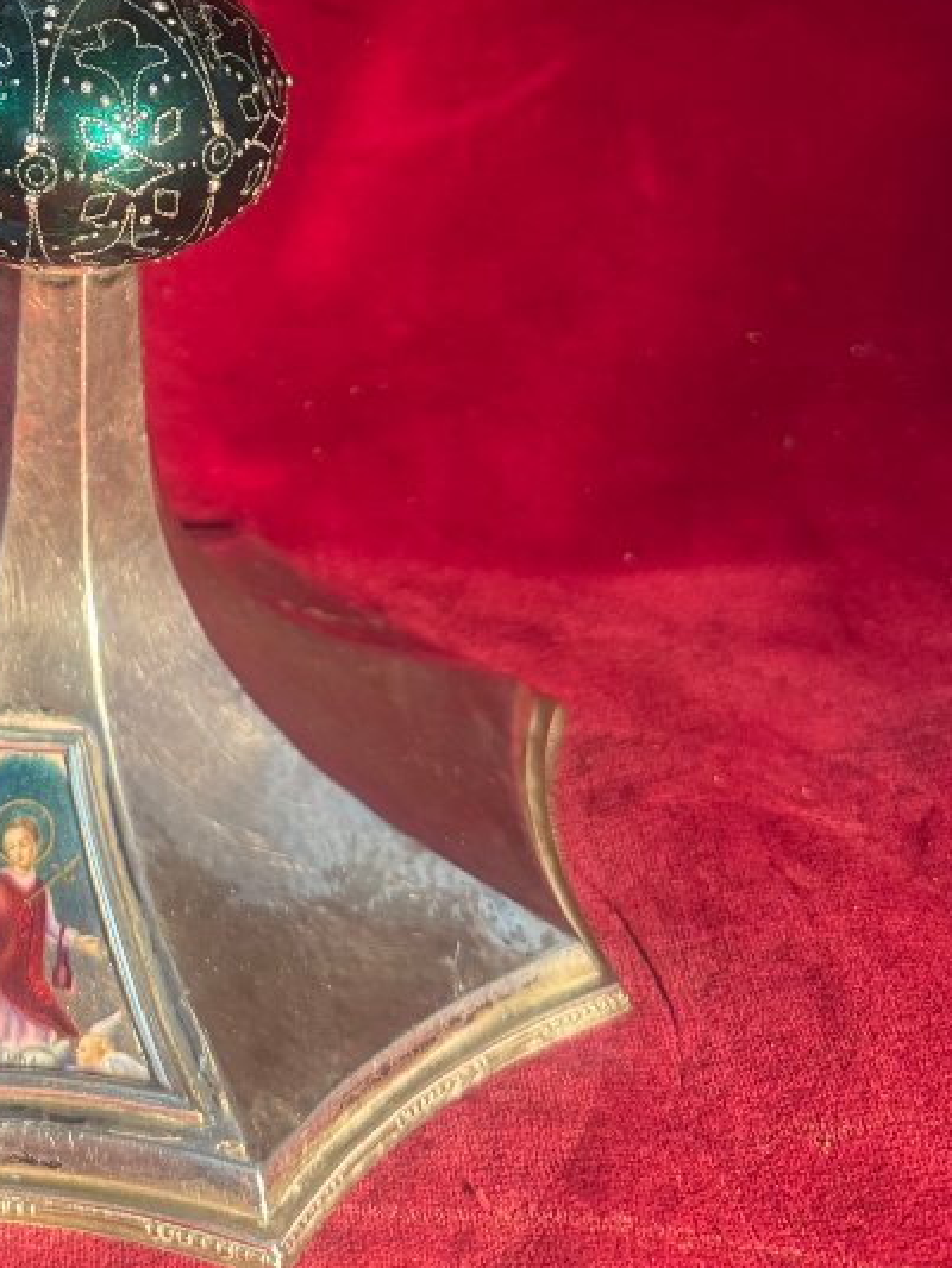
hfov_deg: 25.9
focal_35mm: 54
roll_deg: +0.5
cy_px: 81
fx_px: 1979
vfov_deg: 33.3
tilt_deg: -14.8
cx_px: 50
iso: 320
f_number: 1.78
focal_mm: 6.76
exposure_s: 1/50
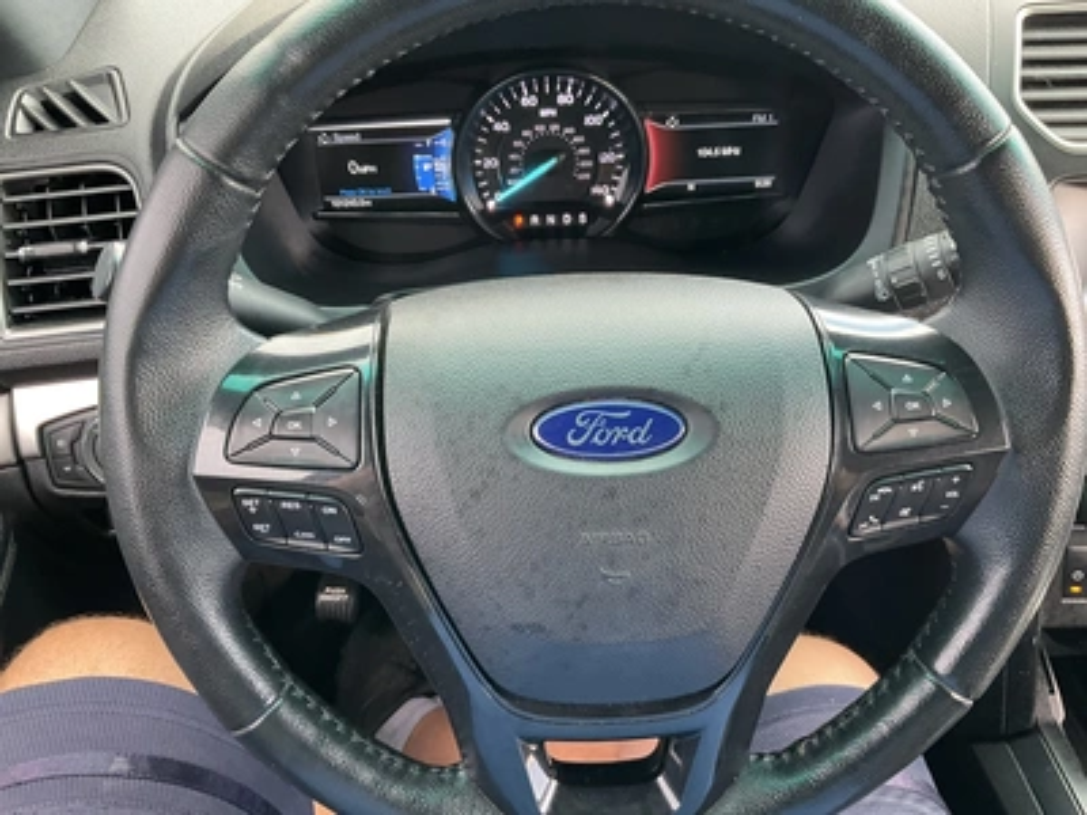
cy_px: 408
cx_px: 544
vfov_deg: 48.2
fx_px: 911
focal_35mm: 29
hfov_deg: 61.7
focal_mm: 3
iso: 125
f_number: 1.8
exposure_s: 1/60
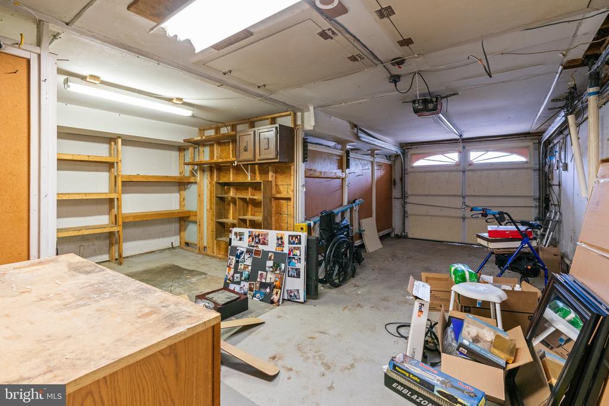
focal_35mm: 16
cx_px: 304
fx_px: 271
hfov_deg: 96.7
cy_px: 203
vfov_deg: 73.8
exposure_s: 1/6
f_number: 8
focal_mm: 16
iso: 3200
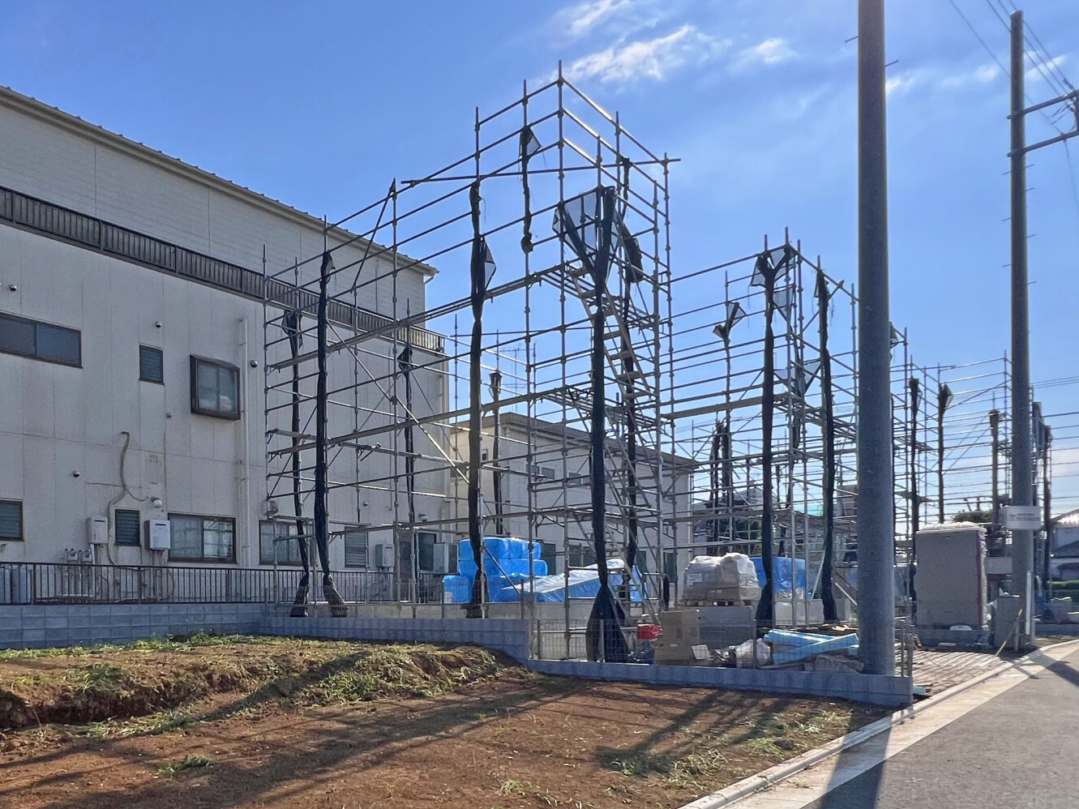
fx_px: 779
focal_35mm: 25
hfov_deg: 67.0
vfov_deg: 52.4
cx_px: 338
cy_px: 609
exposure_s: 1/2320
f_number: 1.8
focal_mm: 1.57
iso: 32
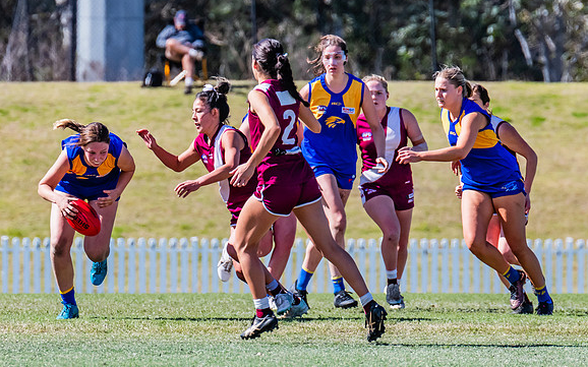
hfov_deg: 2.9
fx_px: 11680
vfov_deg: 1.8
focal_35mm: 729
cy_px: 269
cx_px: 107
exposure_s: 1/1600
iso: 800
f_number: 9
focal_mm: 420
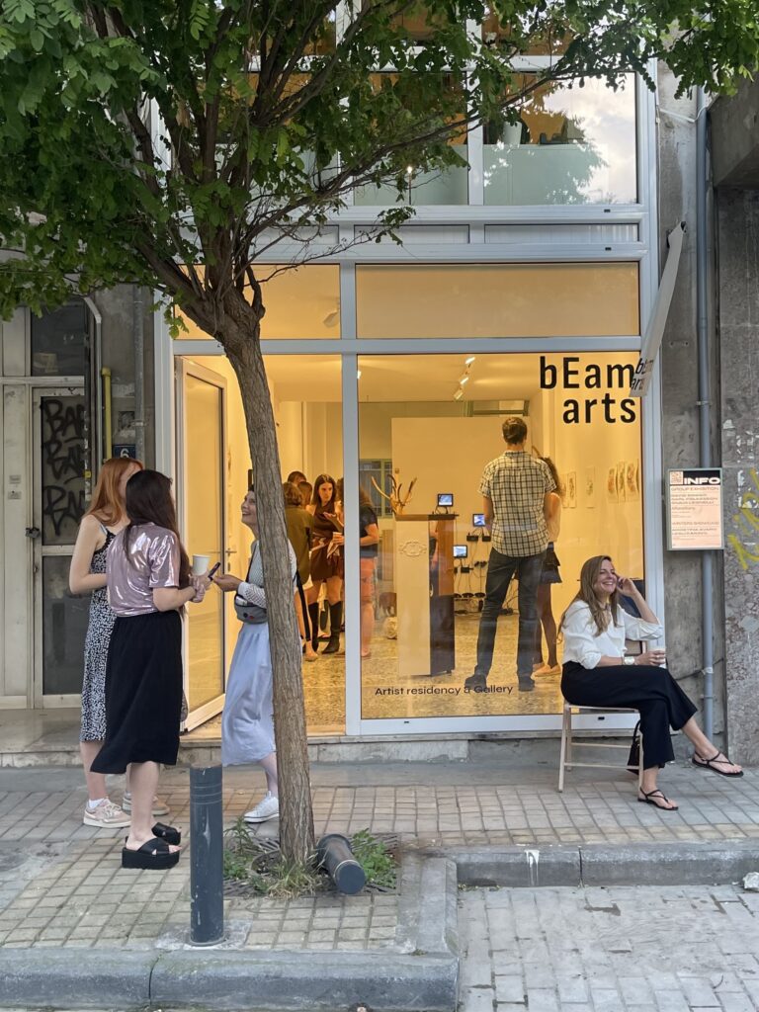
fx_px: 731
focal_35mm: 25
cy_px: 506
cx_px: 380
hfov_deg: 54.9
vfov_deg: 69.4
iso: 125
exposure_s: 1/107
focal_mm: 5.1
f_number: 1.6
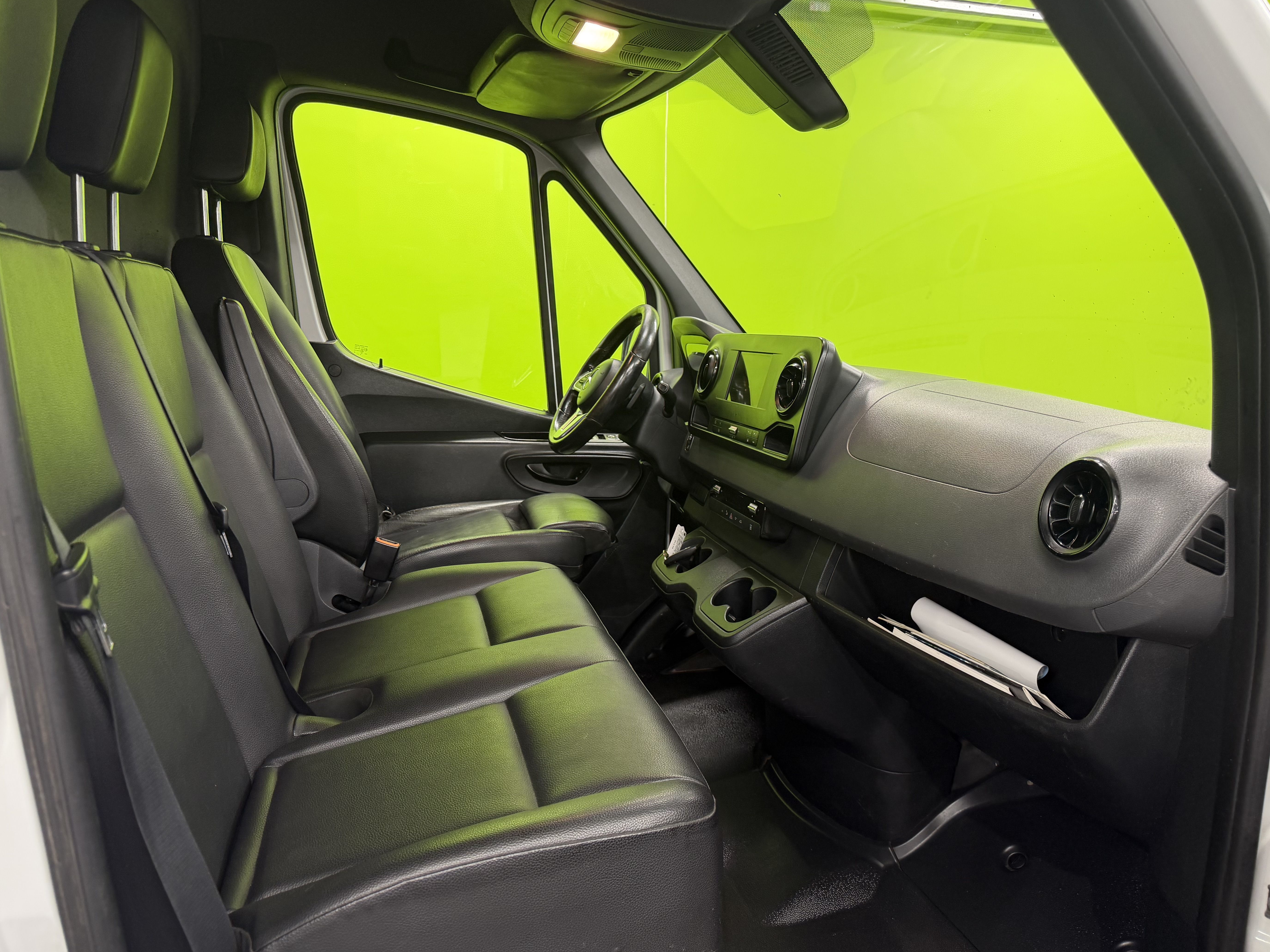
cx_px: 638
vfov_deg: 54.9
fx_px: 917
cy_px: 482
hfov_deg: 69.4
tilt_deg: -10.0
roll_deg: -0.1
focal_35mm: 25
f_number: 1.78
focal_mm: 6.76
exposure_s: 1/50
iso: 125
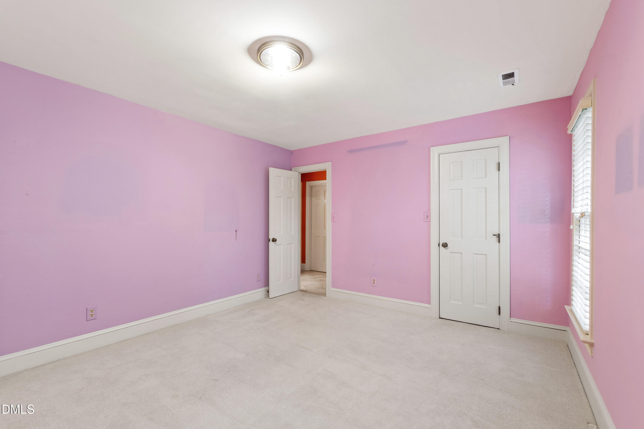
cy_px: 214
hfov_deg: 100.4
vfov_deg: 77.3
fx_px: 268
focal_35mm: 15
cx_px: 322
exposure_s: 1/1.25
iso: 100
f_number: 8
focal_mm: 10
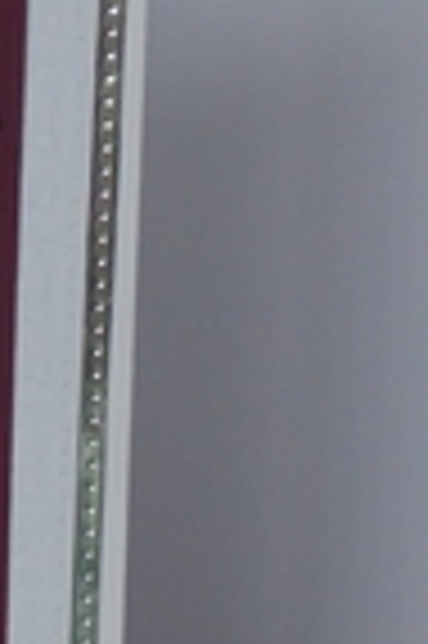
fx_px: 5327
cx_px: -356
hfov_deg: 4.5
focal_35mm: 298
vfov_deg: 6.9
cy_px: 358
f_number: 4.8
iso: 400
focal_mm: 15
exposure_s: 1/50
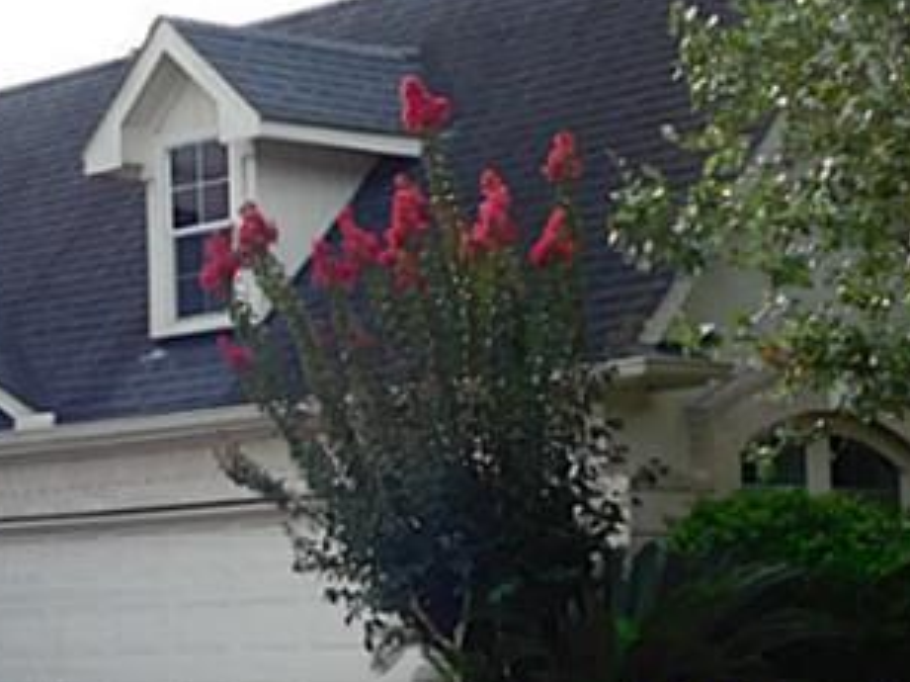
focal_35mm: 100
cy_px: 537
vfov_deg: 14.7
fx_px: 2628
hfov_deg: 18.4
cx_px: -234
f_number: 3.2
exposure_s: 1/400
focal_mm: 5.3
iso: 125
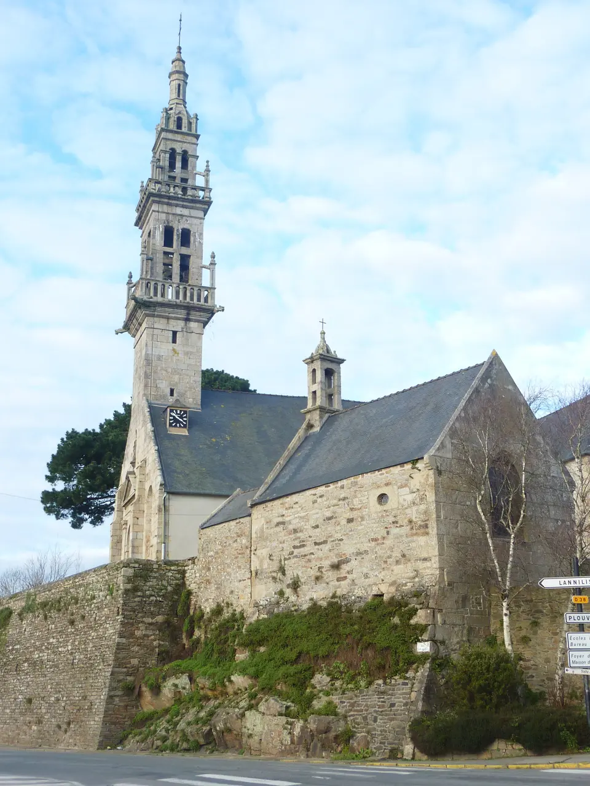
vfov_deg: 44.8
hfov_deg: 34.3
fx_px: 954
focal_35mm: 42
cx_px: 295
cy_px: 393
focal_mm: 5.7
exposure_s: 1/200
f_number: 3.5
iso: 80
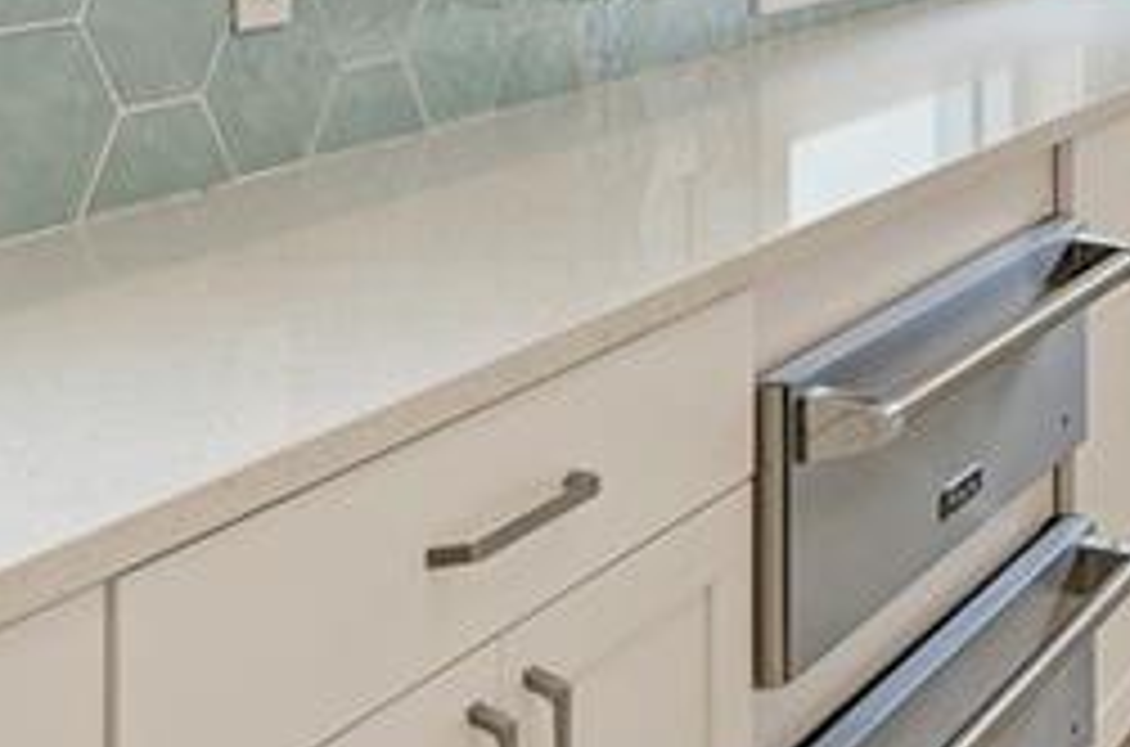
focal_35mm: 83
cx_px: 1936
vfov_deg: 15.5
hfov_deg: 19.5
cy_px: -263
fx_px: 2599
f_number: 9
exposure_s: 1/15
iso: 200
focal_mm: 13
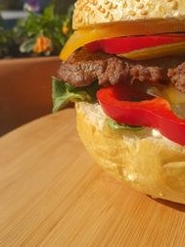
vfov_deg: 42.4
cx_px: 85
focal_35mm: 44
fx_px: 314
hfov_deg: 32.9
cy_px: 83
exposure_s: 1/3984
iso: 50
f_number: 1.7
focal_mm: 4.32
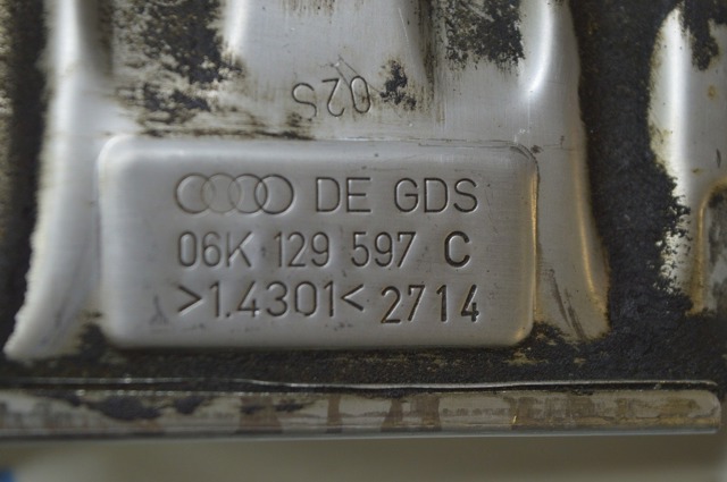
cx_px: 364
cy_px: 241
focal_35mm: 82
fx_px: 1664
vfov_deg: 16.5
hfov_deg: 24.6
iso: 400
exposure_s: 1/40
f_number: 5.6
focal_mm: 55
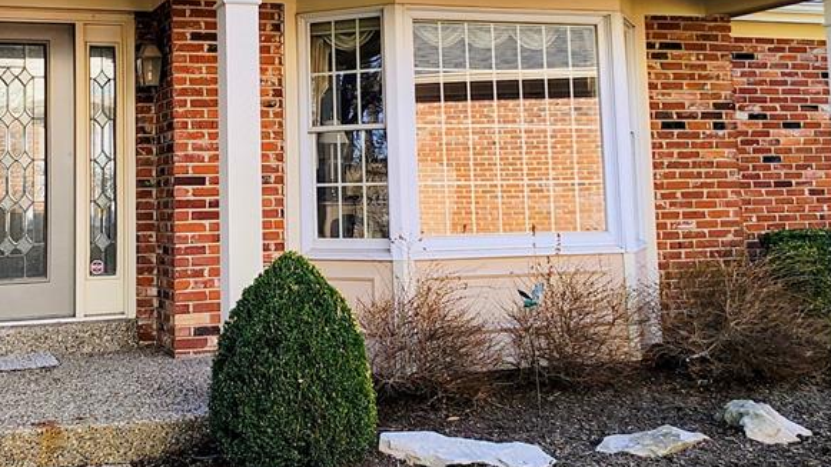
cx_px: 273
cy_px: 94
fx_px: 1058
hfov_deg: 42.3
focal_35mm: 48
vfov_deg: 24.5
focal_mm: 4.15
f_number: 1.5
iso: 101
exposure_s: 1/759
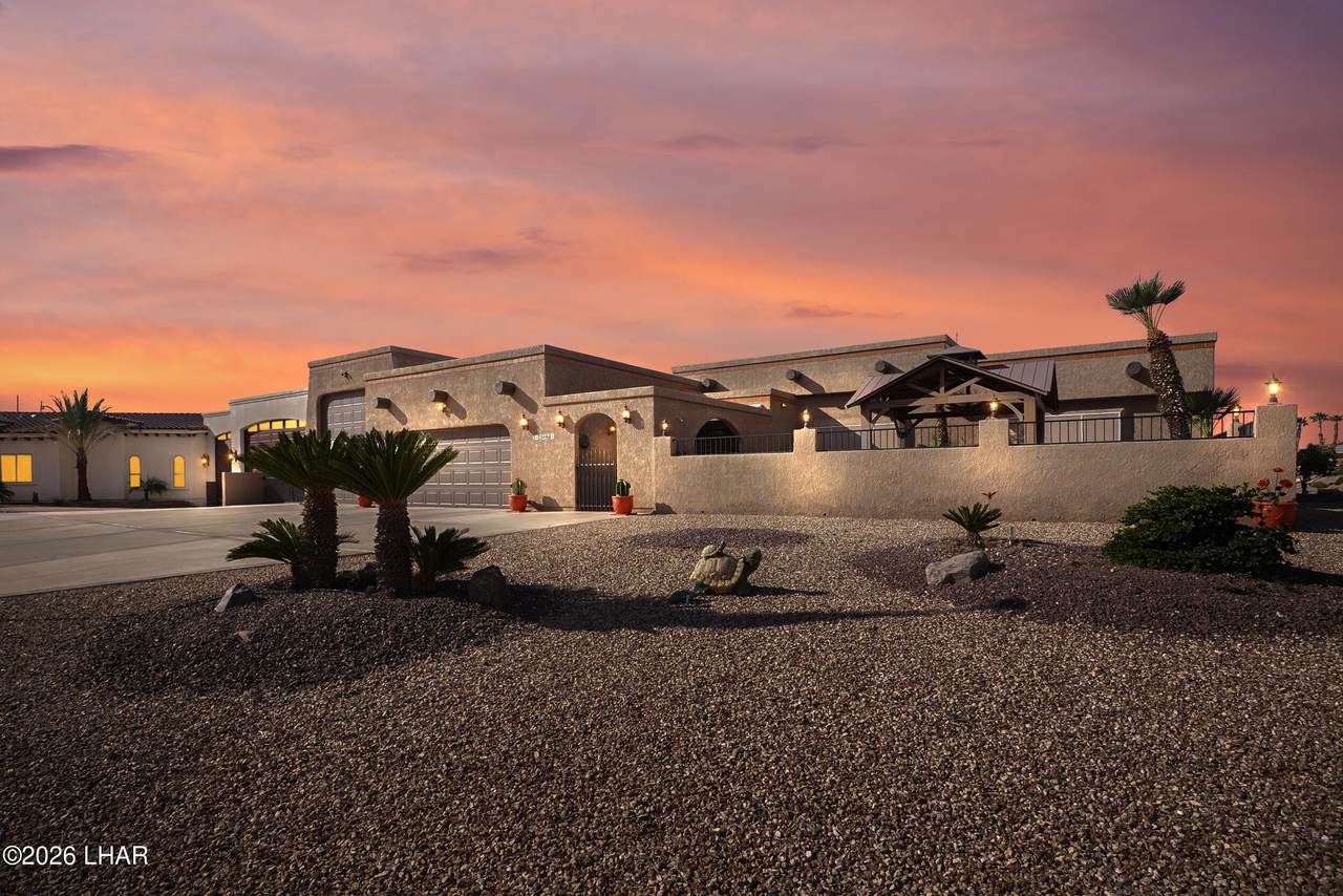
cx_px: 672
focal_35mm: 16
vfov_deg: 73.8
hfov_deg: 96.7
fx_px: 597
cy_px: 448
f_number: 8
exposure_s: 1/400
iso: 320
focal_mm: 11
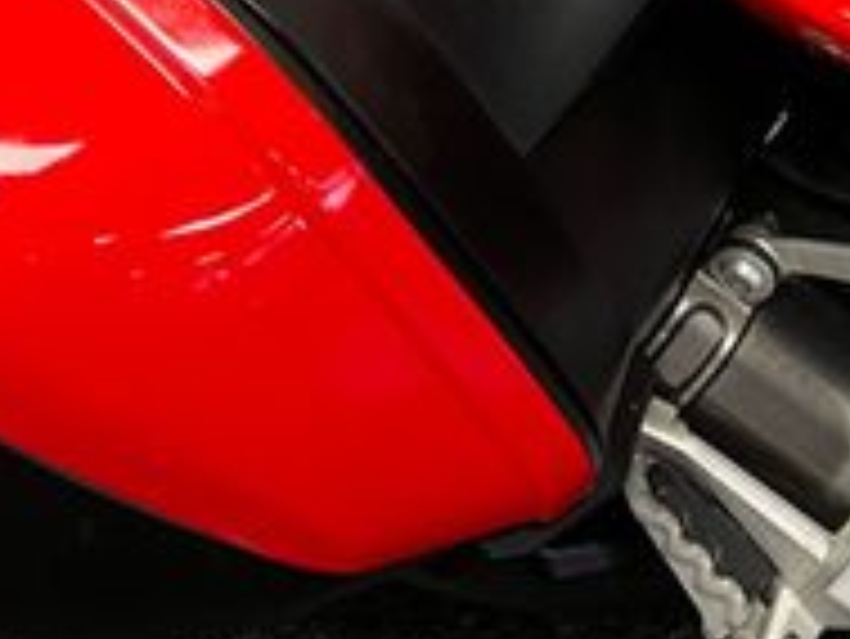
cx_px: 670
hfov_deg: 22.0
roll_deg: -1.1
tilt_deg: -41.3
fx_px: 2162
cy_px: -418
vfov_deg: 15.1
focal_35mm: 88
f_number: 1.6
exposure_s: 1/50
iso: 125
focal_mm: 5.1
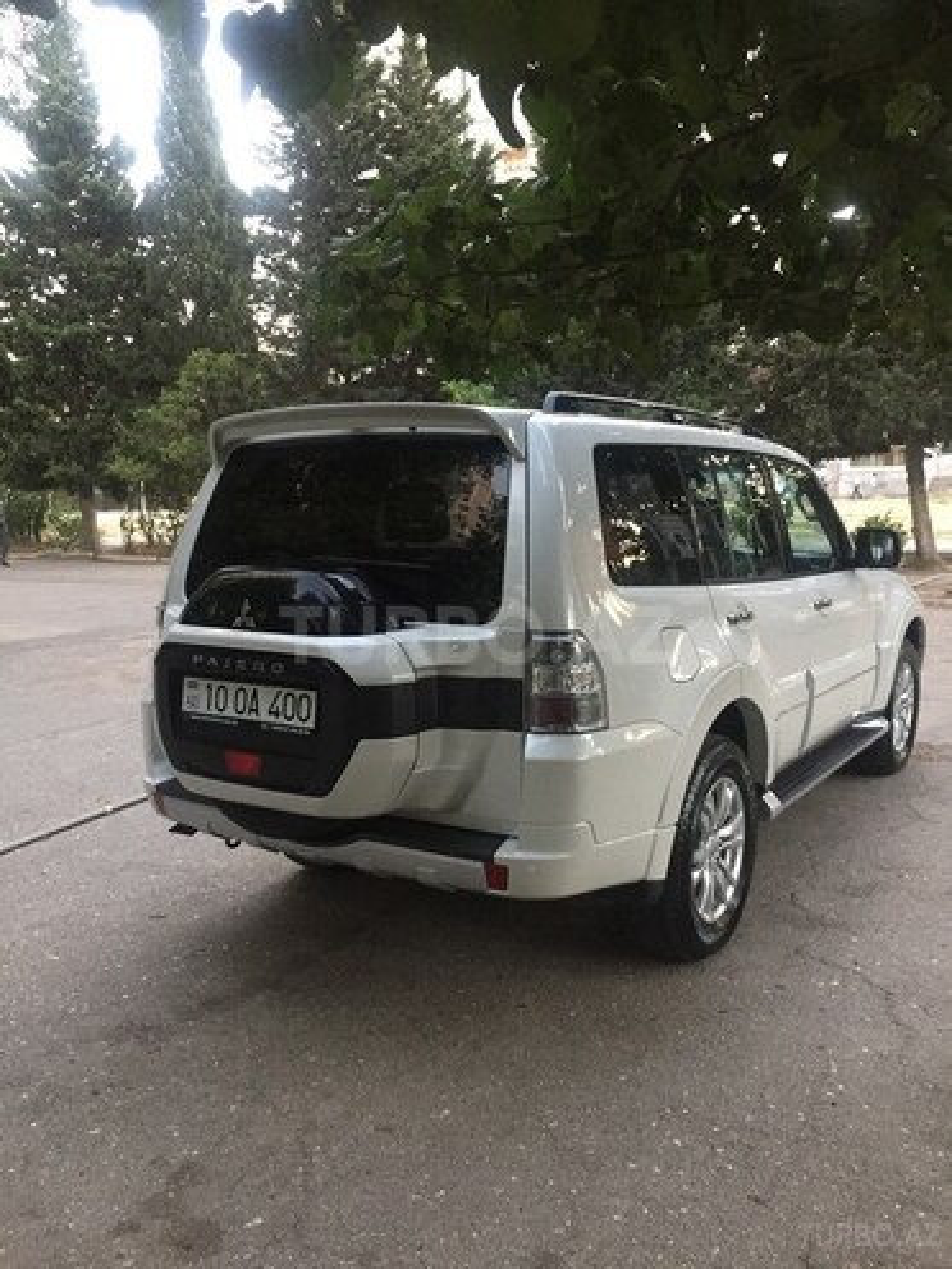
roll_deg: +1.5
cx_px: 476
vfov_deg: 61.7
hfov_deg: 48.2
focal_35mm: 29
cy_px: 634
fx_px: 1063
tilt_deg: -6.5
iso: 250
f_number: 2.2
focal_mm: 4.15
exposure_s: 1/20
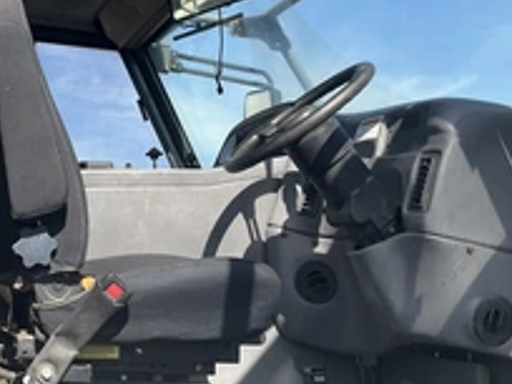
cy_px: 123
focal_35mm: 57
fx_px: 843
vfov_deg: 25.5
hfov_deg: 33.0
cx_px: 118
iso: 25
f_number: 1.8
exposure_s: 1/962
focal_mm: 3
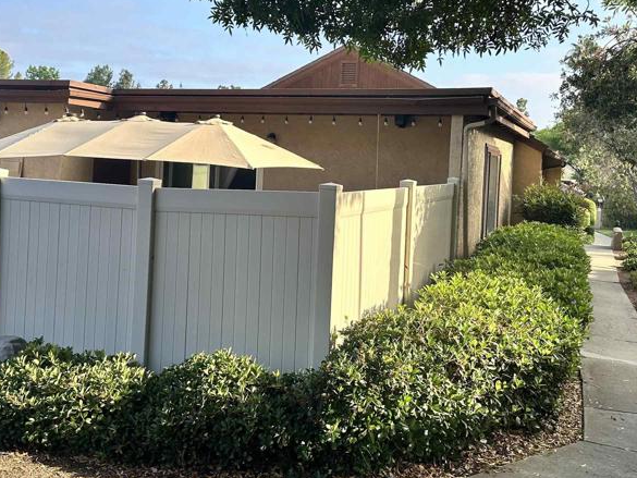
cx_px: 297
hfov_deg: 44.8
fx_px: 773
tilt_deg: -4.5
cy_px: 168
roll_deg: -3.8
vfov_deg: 34.1
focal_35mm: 42
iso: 80
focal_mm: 6.86
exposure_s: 1/1541
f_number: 1.78
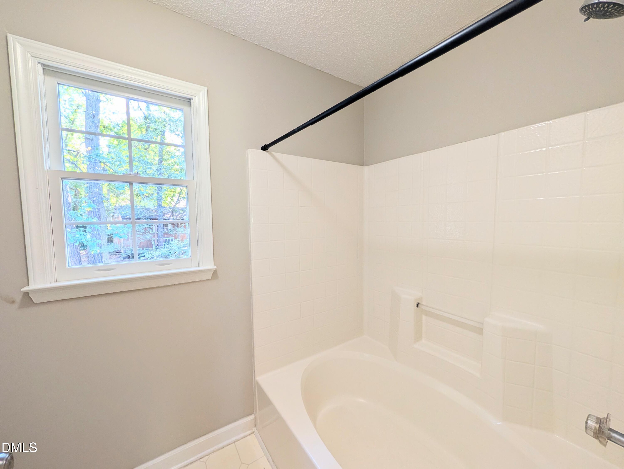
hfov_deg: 110.5
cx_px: 312
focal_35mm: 12
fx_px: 217
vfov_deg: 94.6
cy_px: 234
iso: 75
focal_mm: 2.02
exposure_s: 1/60
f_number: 1.7
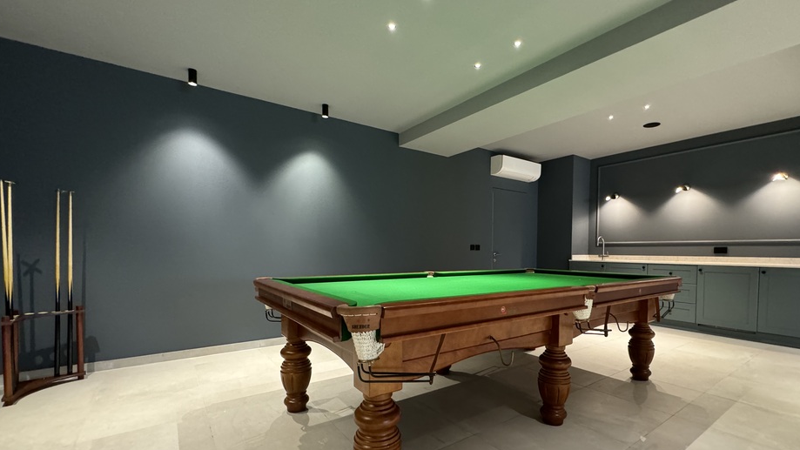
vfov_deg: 63.5
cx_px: 433
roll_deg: -0.5
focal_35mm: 17
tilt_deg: -1.2
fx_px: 361
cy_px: 265
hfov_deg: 95.7
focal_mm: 2.22
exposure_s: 1/50
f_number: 2.2
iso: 800
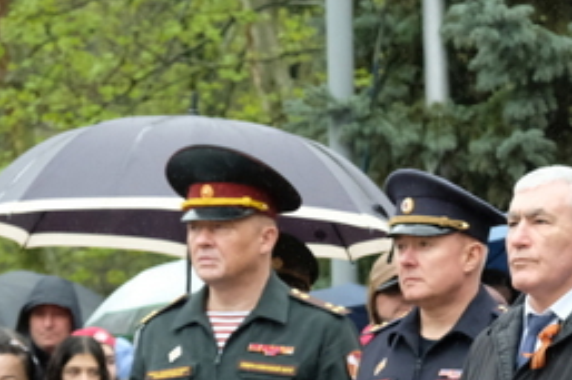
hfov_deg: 8.4
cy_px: 407
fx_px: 3843
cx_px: 759
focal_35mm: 242
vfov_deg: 5.7
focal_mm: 55
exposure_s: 1/1100
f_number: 5.6
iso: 4000
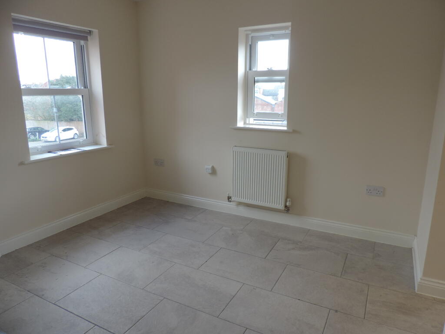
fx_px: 309
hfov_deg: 71.6
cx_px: 222
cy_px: 167
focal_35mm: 24
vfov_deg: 56.8
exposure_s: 1/40
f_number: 3
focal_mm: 4.3
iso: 80
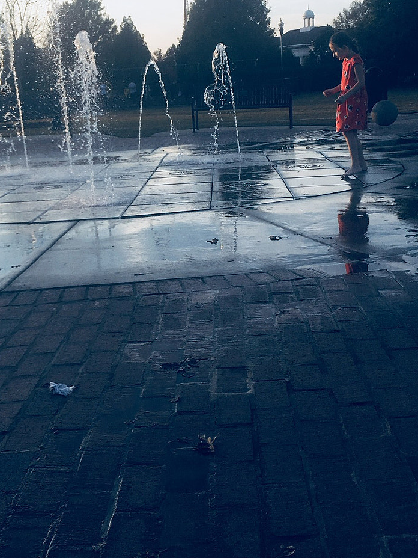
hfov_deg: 29.1
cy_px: 263
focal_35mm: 50
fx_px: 805
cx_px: 175
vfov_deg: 38.2
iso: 25
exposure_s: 1/625
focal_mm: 4.15
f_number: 2.2
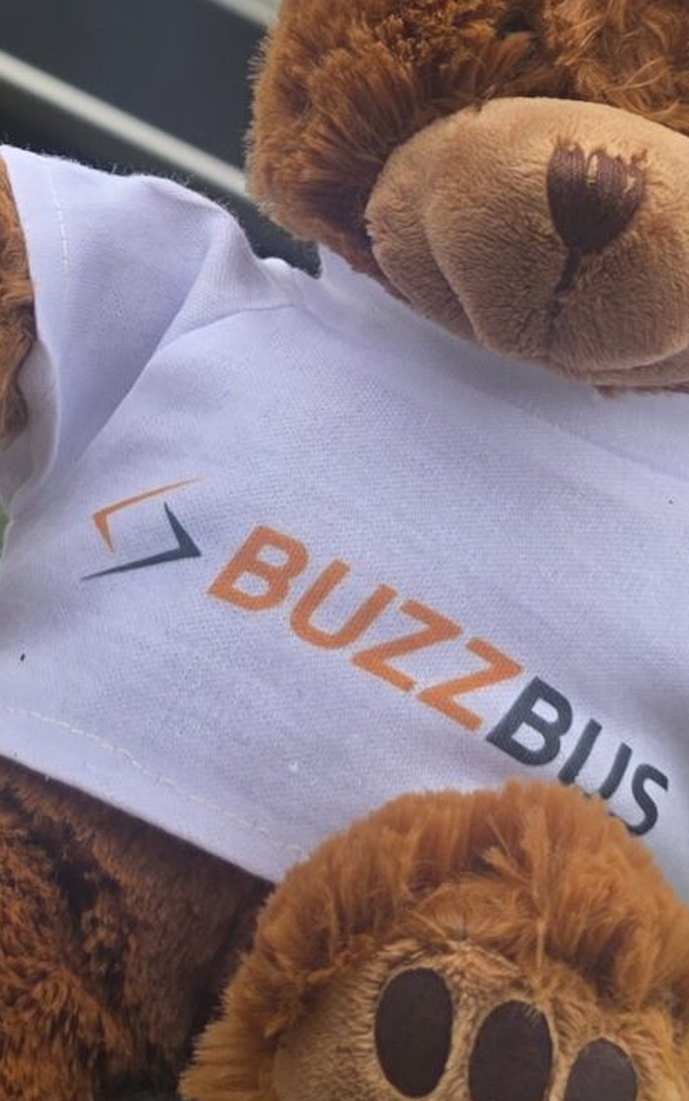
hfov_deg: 13.7
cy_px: 119
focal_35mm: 95
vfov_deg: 21.4
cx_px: 151
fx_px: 2852
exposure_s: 1/359
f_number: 1.7
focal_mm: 6.3
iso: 25
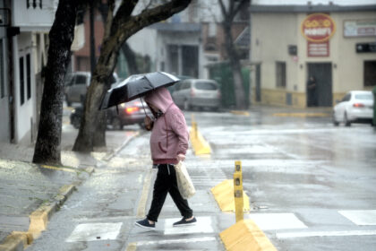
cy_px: 126
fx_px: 2089
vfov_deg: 6.9
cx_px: 188
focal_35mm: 200
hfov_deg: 10.3
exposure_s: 1/100
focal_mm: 200
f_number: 3.2
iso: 1600
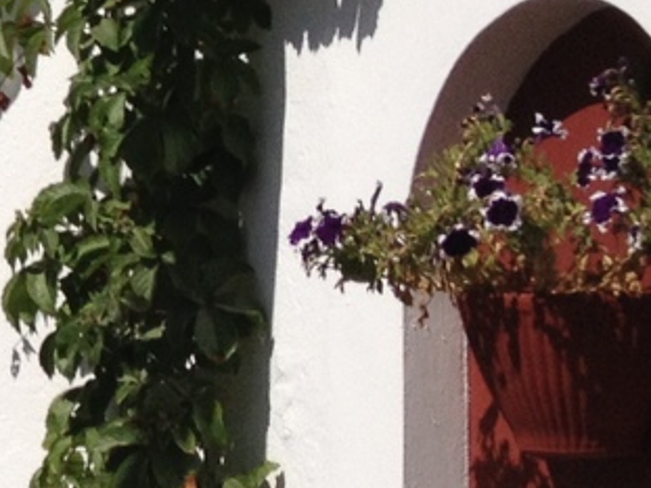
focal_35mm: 180
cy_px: 224
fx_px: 3384
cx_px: -701
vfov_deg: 8.2
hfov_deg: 10.1
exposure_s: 1/3690
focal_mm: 4.28
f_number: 2.4
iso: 50
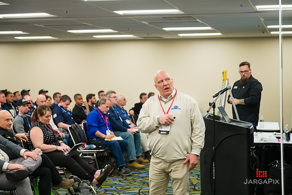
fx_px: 567
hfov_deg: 28.9
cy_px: 98
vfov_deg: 19.4
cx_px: 146
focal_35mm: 70
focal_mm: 70
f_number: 5
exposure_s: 1/400
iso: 3200
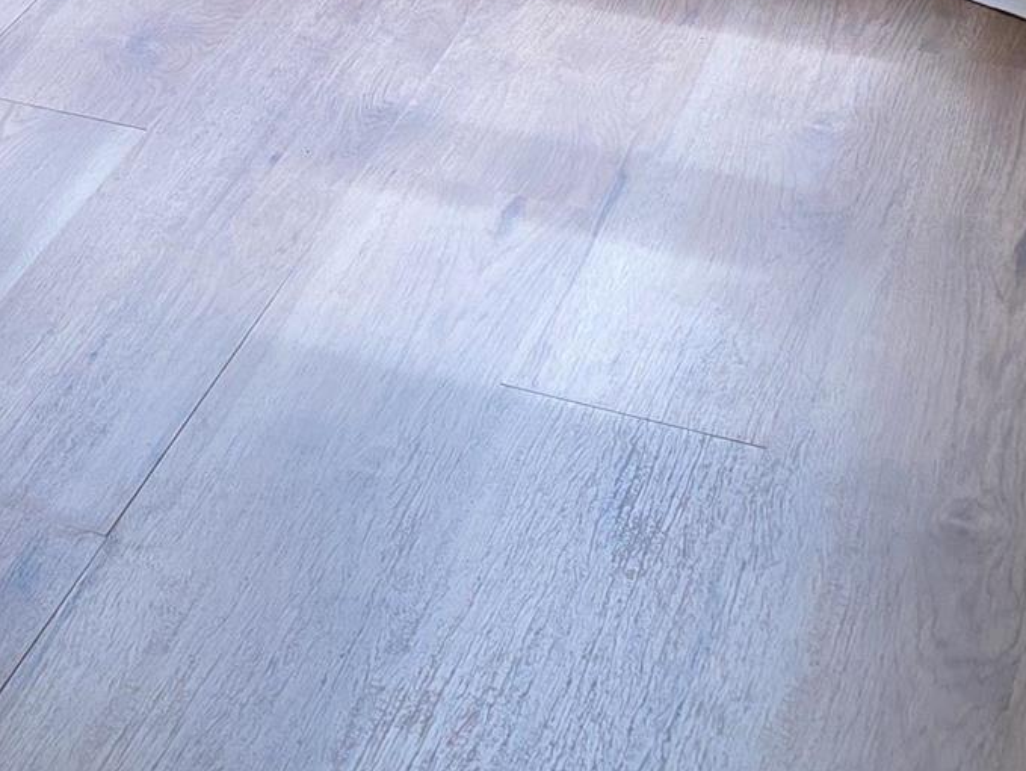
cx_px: -195
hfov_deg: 18.0
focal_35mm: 104
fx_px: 3084
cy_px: -387
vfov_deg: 13.4
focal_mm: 6.3
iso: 100
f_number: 1.7
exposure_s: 1/120
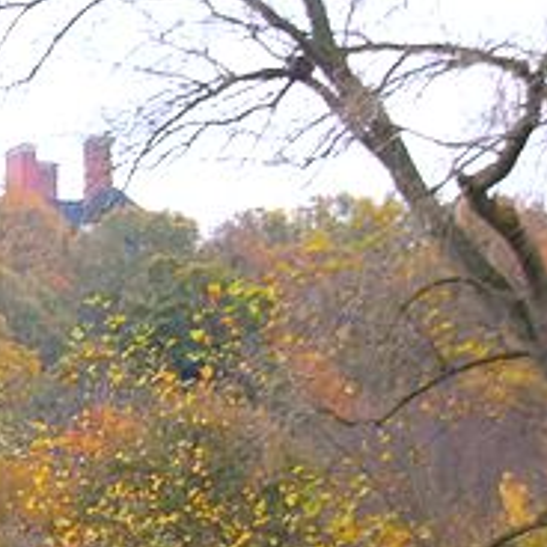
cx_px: -314
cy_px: 491
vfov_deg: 9.5
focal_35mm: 183
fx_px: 3272
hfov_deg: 9.3
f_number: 5
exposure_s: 1/100
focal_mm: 44
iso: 400
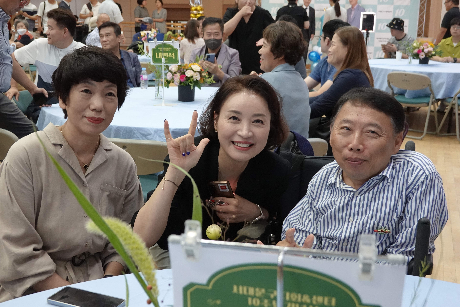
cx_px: 230
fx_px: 601
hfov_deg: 41.9
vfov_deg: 28.6
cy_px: 154
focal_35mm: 47
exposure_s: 1/125
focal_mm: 17.53
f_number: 4
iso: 2000
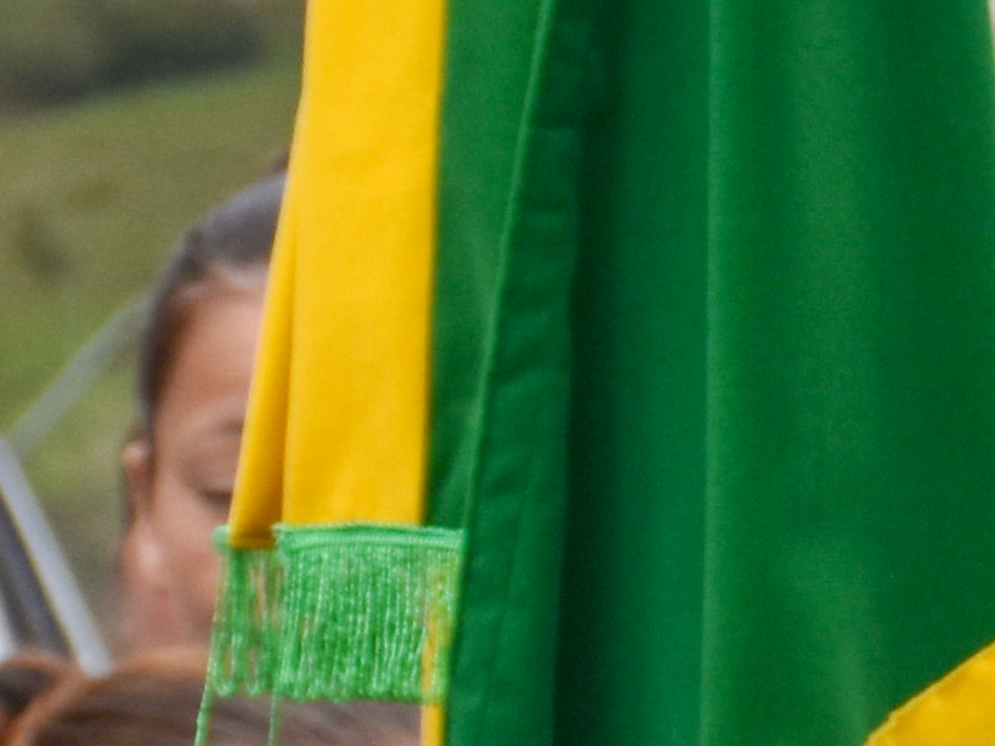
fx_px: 18221
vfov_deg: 2.3
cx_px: 3582
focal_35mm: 634
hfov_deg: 3.0
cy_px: 861
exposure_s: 1/500
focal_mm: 60
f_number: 8
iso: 360
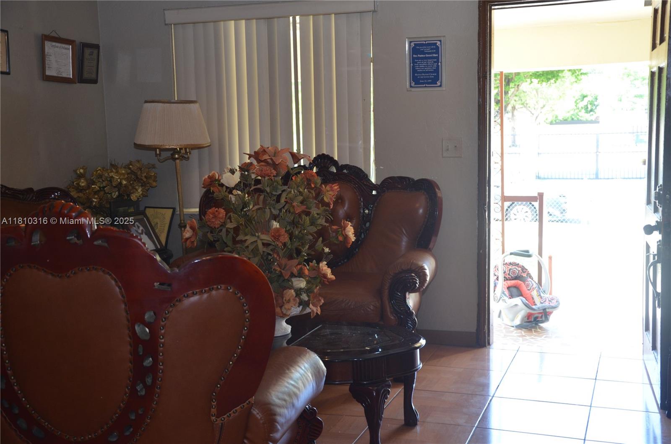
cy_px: 222
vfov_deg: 27.9
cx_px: 336
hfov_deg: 41.2
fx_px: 893
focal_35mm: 48
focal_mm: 32
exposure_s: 1/60
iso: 560
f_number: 4.2
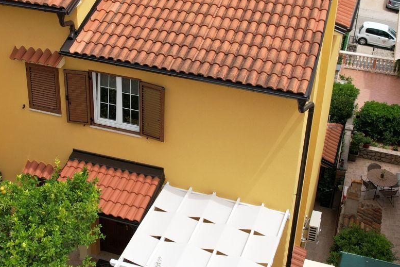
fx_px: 644
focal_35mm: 58
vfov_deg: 23.3
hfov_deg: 34.3
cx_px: 146
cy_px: 90
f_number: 2.8
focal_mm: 8.38
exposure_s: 1/1500
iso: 120
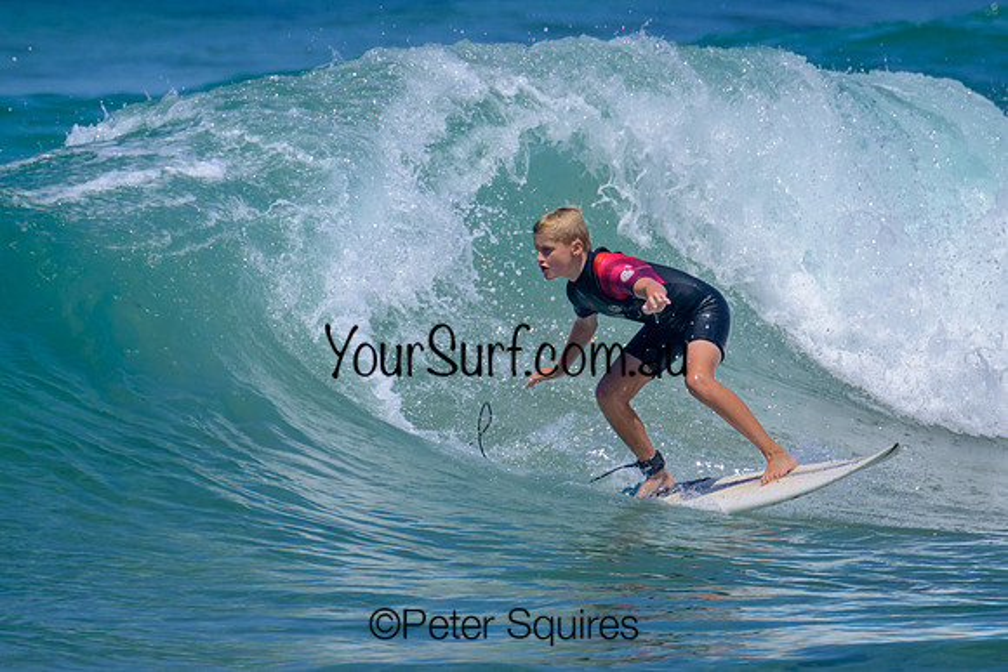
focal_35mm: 1088
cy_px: 331
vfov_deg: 1.3
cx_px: 554
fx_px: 30470
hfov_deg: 1.9
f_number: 11
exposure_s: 1/2000
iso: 560
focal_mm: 800
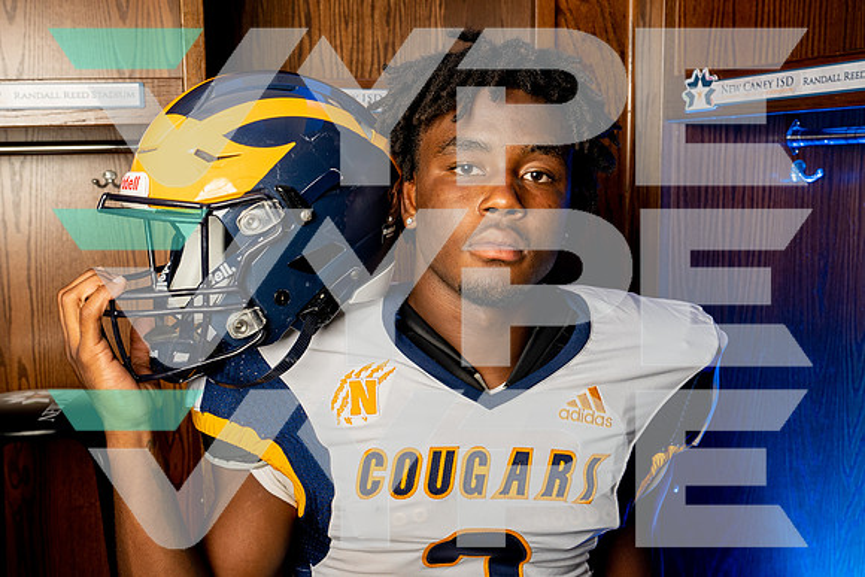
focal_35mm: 45
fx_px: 1081
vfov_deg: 29.8
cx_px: 386
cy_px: 365
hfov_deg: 43.5
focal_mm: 30
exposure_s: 1/250
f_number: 7.1
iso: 320
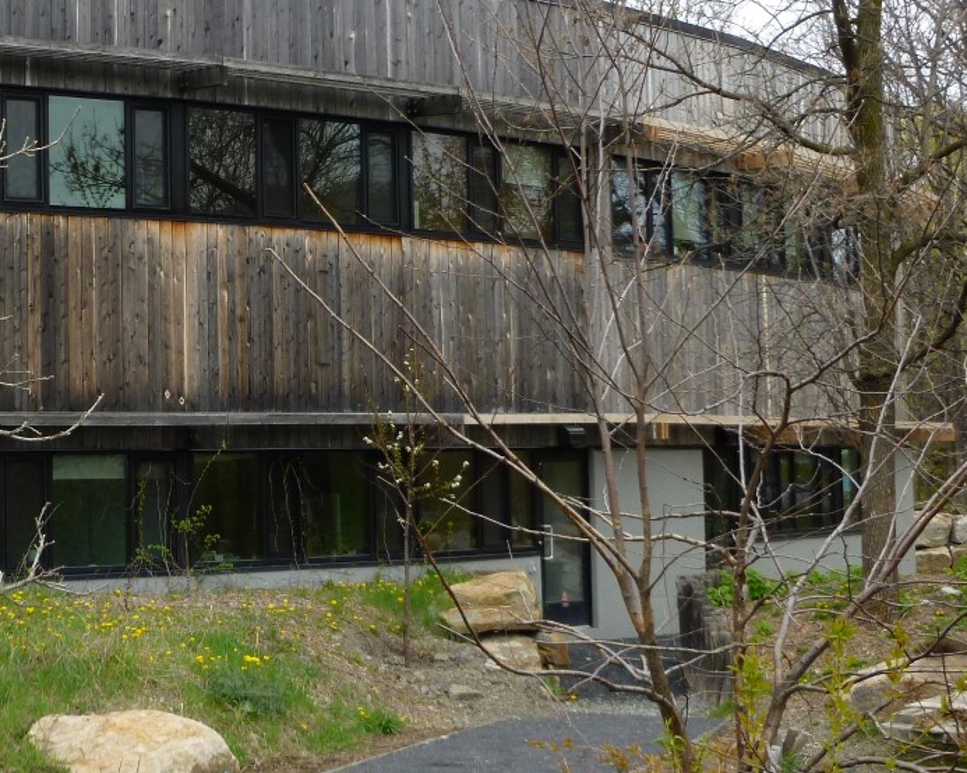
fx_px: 1974
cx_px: 202
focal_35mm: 69
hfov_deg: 27.0
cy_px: 299
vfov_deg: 22.1
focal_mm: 6.1
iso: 100
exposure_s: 1/320
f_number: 3.6
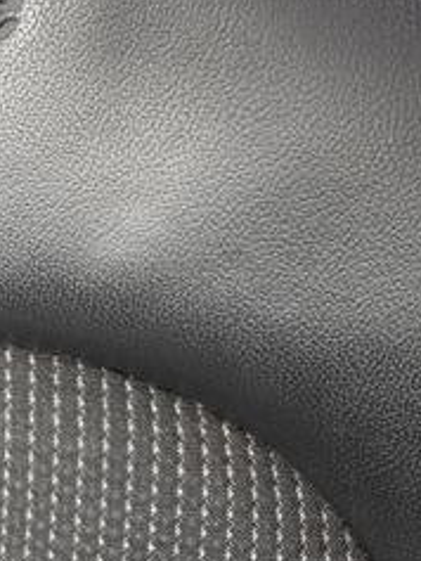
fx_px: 1069
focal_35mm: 66
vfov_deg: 29.0
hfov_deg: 18.9
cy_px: 150
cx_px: -258
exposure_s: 1/121
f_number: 1.78
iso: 200
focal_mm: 6.76
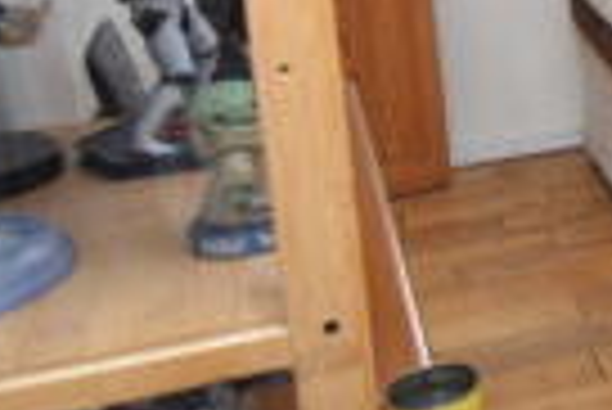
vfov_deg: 21.0
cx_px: 999
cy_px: 16
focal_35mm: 63
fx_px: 1072
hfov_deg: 23.1
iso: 800
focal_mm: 12
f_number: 4
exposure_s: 1/60
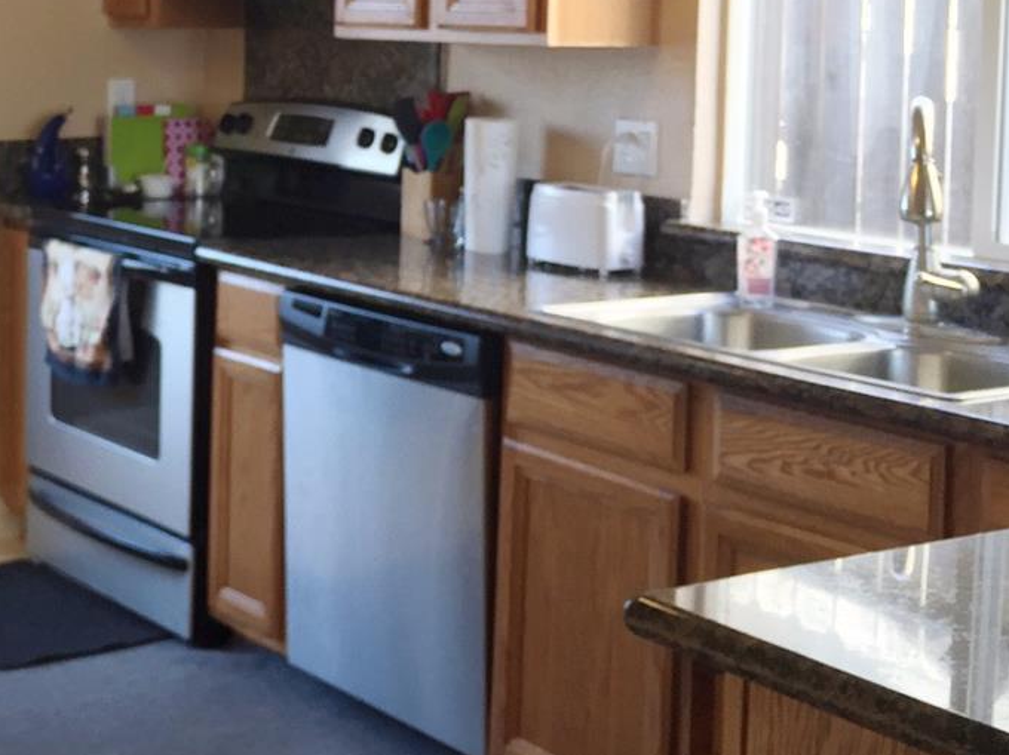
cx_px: 134
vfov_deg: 22.4
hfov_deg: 29.3
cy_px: 104
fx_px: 1864
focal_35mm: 64
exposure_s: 1/30
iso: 64
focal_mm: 4.15
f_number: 2.2
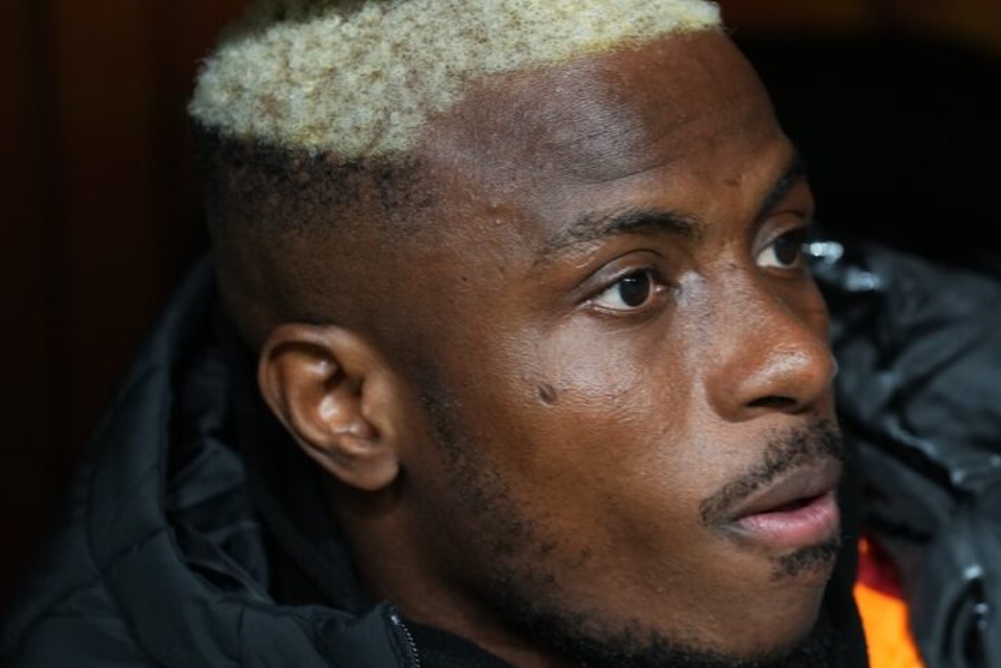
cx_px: 710
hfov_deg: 7.4
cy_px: 369
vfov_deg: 4.9
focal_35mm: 280
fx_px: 7787
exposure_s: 1/250
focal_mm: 194
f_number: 3.5
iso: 2000
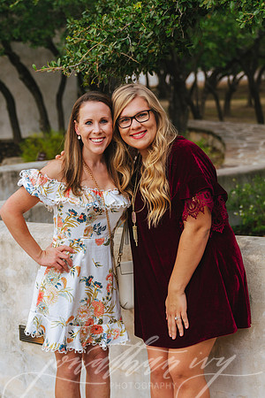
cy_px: 199
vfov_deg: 30.1
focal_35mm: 67
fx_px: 740
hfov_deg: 20.3
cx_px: 132
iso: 200
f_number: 2.8
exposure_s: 1/400
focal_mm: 45
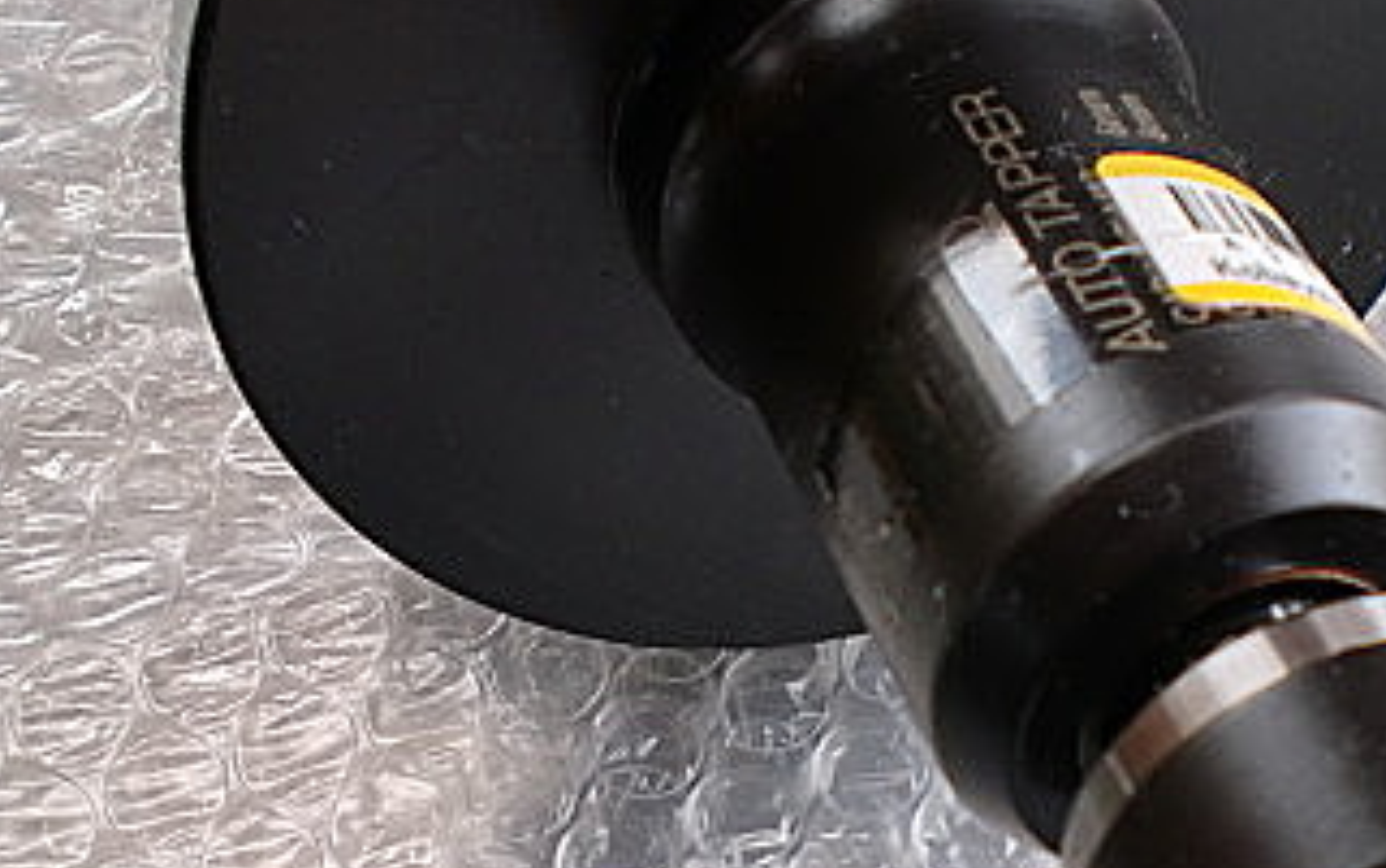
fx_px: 2797
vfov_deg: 17.4
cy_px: 795
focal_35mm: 74
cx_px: 807
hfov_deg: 27.8
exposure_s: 1/100
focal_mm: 6.3
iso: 64
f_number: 3.1
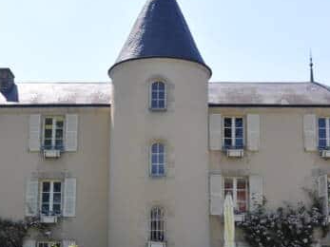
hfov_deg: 21.0
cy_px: 162
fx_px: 886
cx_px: 112
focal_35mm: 93
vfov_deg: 15.9
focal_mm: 32
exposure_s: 1/320
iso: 200
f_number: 9
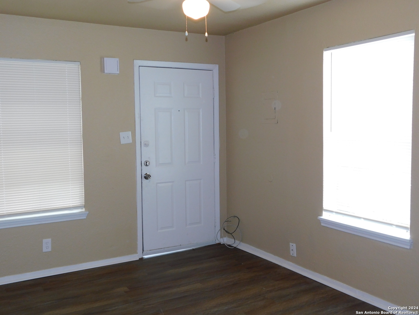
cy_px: 158
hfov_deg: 51.4
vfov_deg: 39.7
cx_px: 210
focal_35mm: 36
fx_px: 436
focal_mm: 6.3
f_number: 3.5
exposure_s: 1/30
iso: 200
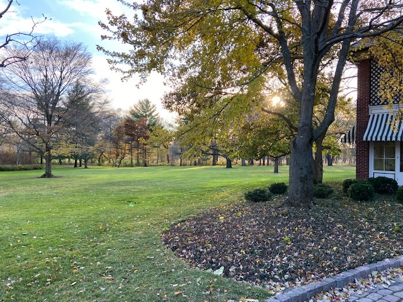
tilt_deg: -0.9
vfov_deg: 53.1
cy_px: 151
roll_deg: -1.1
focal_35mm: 26
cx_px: 202
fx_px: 303
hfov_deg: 67.3
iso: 32
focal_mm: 4.25
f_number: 1.8
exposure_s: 1/143
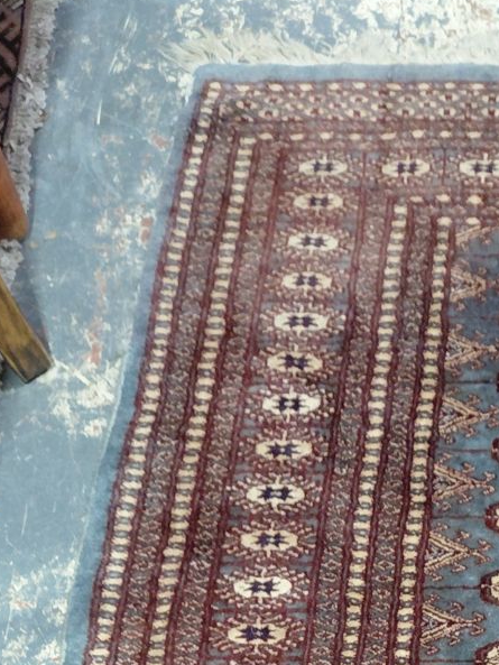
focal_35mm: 86
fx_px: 1652
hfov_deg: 15.8
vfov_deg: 18.8
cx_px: 752
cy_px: 1118
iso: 160
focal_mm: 4.69
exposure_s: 1/50.1
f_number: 1.8
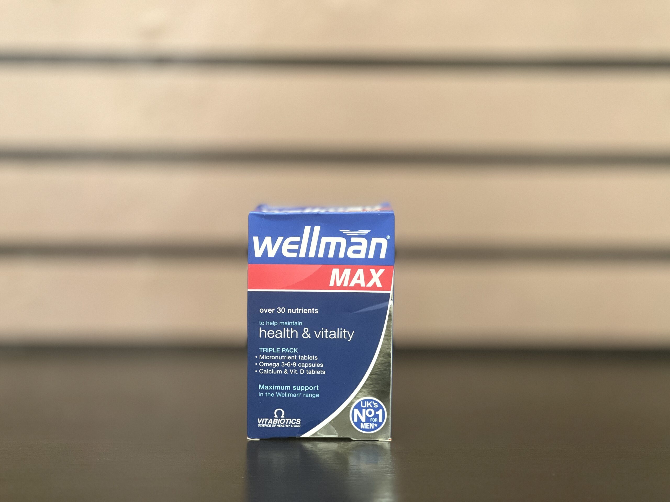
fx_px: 1490
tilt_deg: -5.2
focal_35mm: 77
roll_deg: +0.2
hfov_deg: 25.3
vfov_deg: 19.1
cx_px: 335
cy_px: 251
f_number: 2.8
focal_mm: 9
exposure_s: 1/25
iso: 400
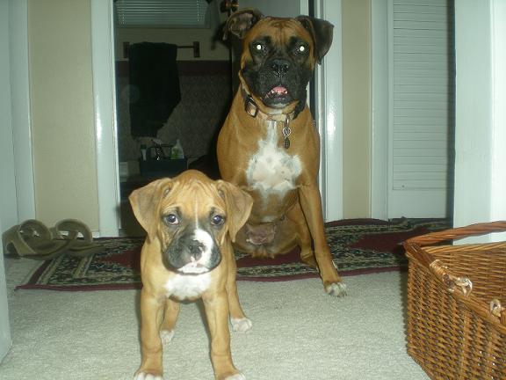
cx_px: 253
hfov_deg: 49.0
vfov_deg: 37.7
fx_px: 555
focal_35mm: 38
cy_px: 190
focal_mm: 6.3
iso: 59
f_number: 3.1
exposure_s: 1/60
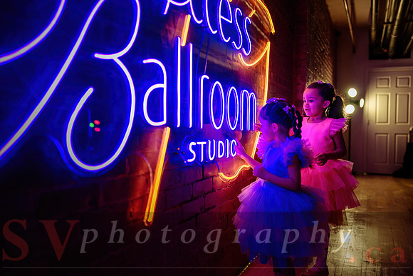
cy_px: 138
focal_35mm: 32
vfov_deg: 41.1
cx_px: 206
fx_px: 367
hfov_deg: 58.7
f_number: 2
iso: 500
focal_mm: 32
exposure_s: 1/320
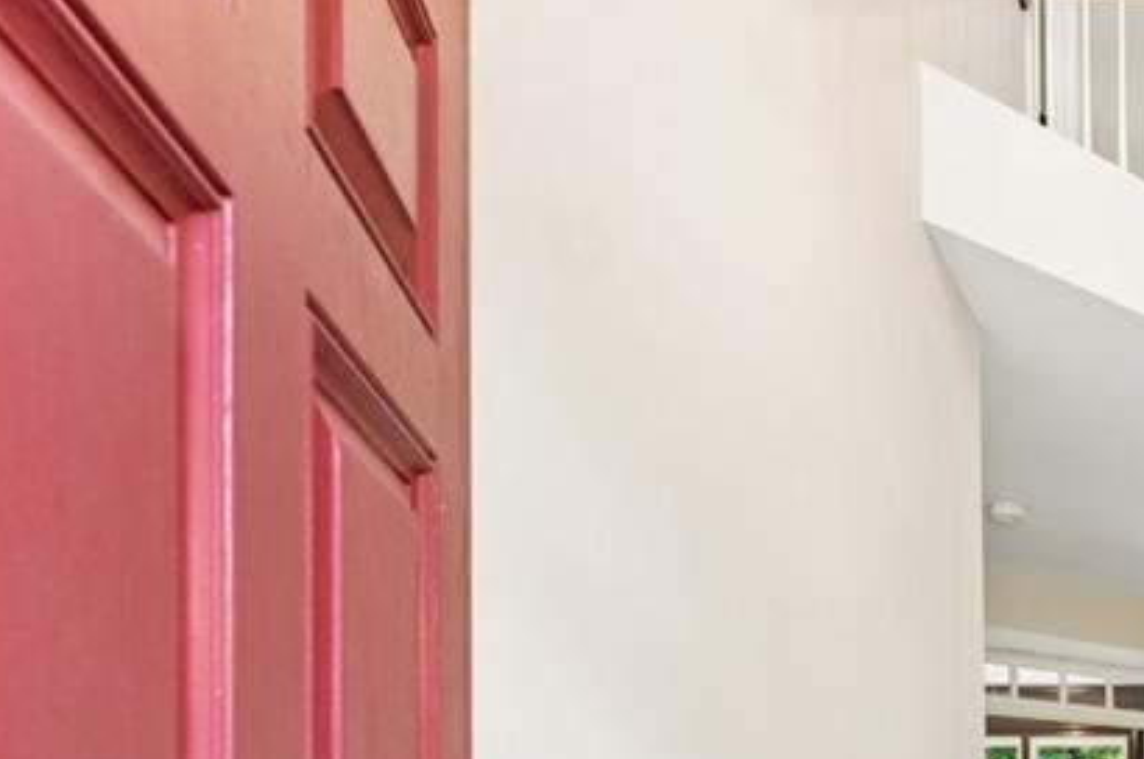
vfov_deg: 32.6
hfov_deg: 40.1
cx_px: 1348
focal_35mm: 35
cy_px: 855
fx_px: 1110
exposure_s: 1/6
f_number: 8
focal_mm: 14
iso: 320
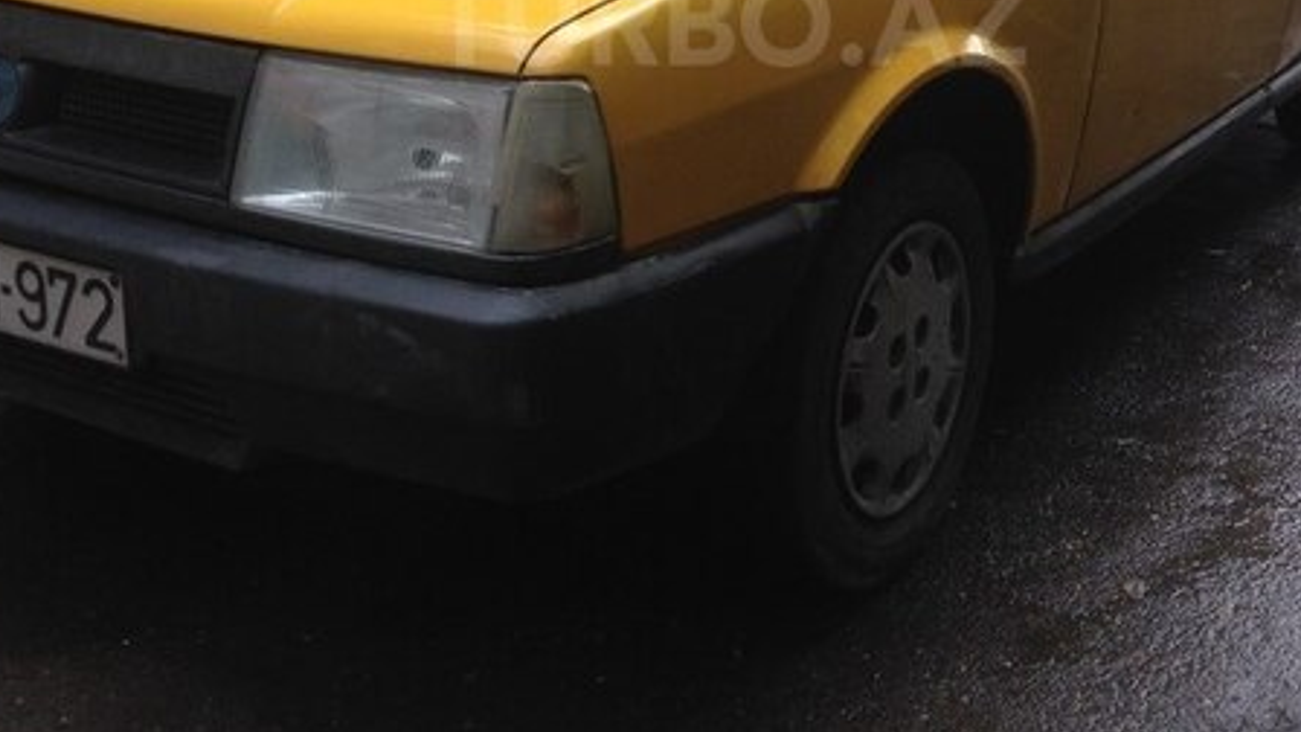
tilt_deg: -7.2
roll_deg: -3.4
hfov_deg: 39.1
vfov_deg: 21.9
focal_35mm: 53
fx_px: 1828
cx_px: 729
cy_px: 22
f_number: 2.4
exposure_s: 1/120
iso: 64
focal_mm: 4.12
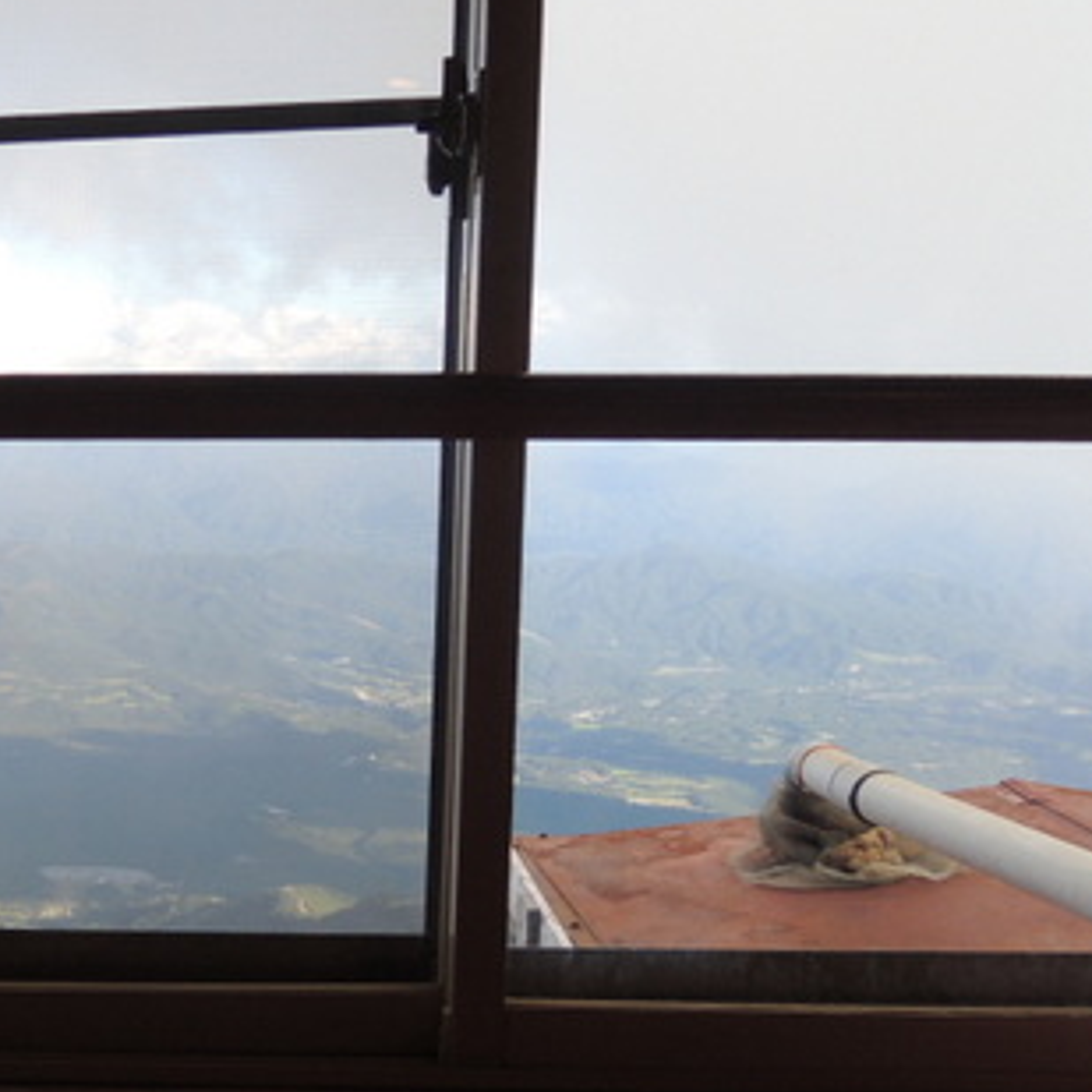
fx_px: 1963
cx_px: -42
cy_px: 700
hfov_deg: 28.8
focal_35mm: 55
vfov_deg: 30.9
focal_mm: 4.3
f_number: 2.8
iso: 100
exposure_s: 1/400
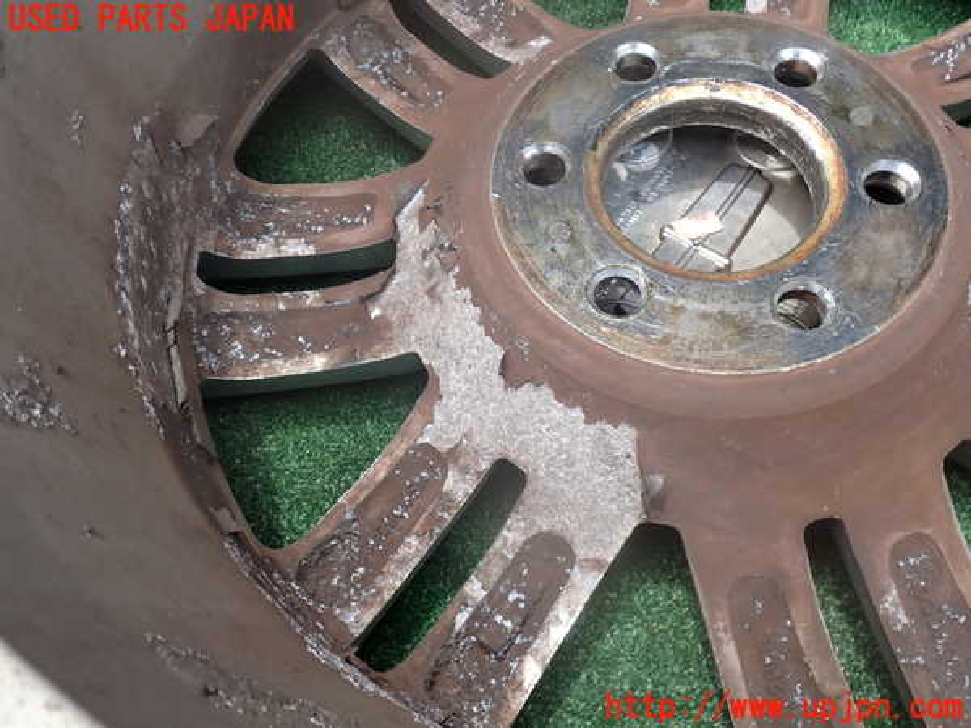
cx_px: 486
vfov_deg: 46.8
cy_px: 364
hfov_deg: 60.0
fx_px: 842
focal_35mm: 30
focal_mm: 5.4
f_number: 3.2
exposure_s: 1/250
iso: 100
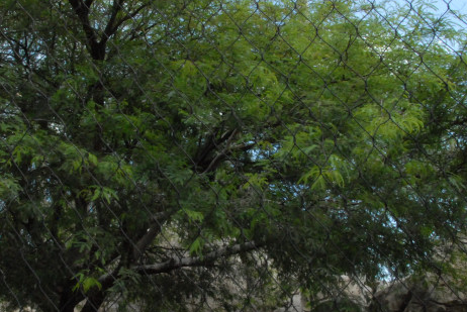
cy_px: 158
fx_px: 675
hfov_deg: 38.1
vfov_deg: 26.0
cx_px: 210
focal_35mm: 52
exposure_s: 1/125
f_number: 20
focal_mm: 20
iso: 1100
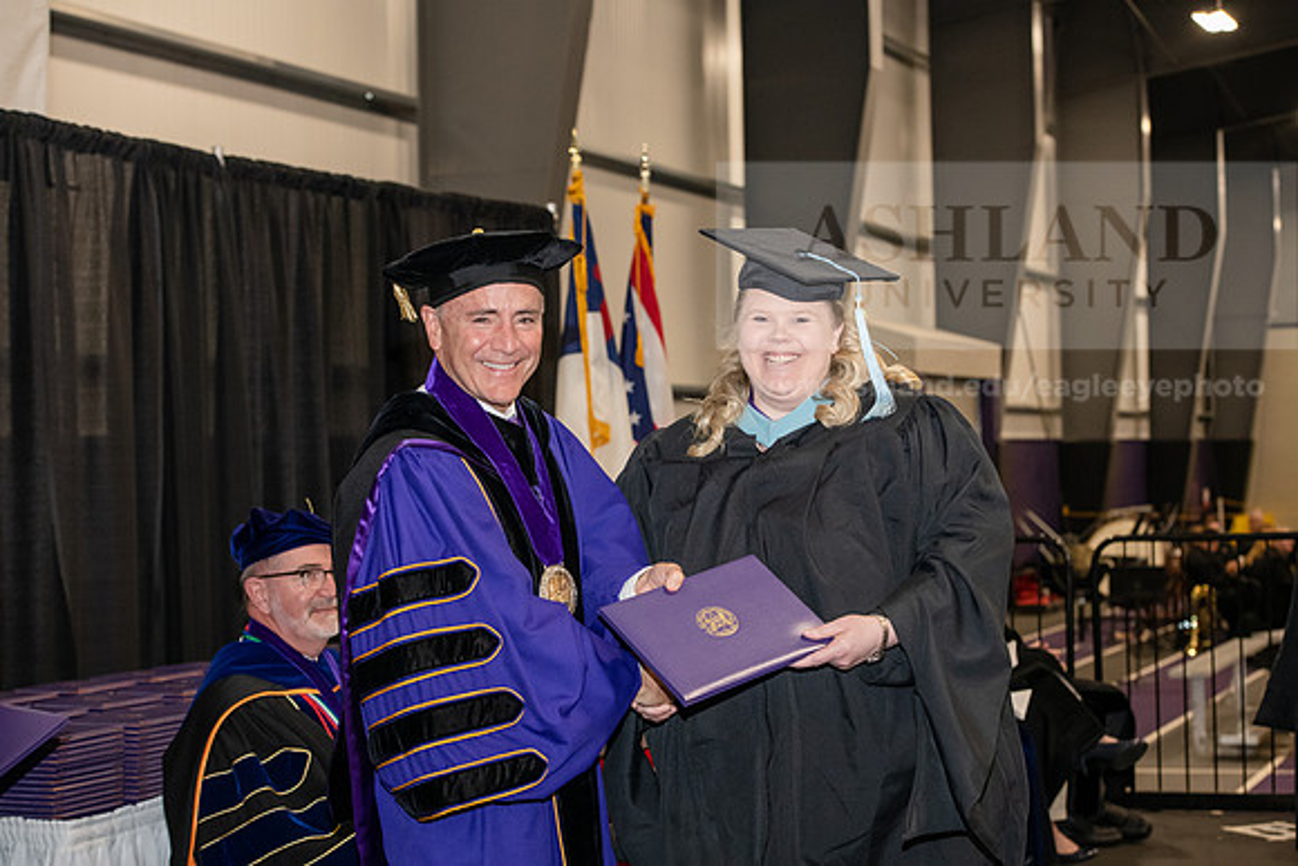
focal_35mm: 70
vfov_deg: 19.5
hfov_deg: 28.8
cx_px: 649
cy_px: 433
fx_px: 2524
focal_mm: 70
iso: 2500
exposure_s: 1/200
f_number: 5.6
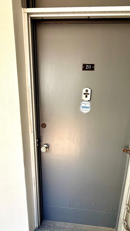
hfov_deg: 57.9
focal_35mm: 19
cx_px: 78
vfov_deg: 88.7
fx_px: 116
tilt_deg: -14.1
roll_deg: -3.1
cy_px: 135
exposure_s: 1/99
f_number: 2.2
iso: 80
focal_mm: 2.22
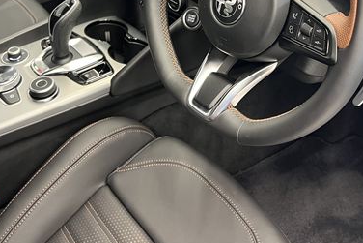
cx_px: 204
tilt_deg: -32.4
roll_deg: -2.1
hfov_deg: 42.7
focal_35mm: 46
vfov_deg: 28.0
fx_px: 464
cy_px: 17
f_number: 1.5
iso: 400
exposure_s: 1/33
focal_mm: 5.7
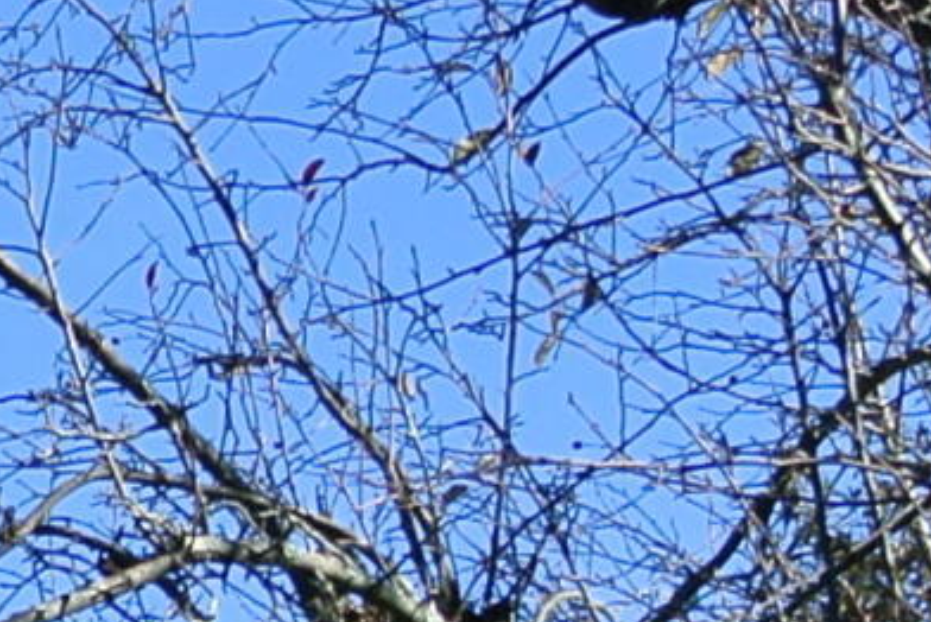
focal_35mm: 268
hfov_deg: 7.2
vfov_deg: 5.0
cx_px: -1328
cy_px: 1598
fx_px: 6936
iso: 100
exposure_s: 1/320
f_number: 5.6
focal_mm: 13
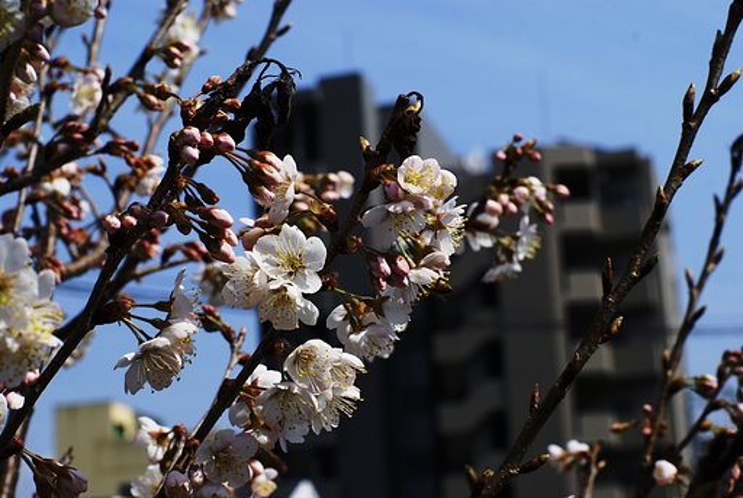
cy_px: 249
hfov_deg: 27.0
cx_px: 372
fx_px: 1550
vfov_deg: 18.2
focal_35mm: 75
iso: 100
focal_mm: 50
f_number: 11
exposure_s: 1/250
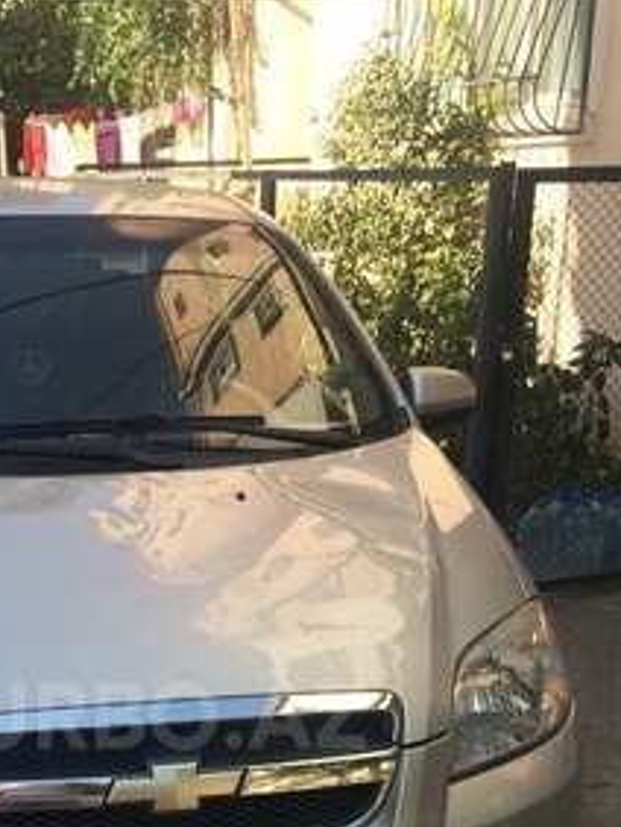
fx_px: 1218
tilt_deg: -24.1
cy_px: 716
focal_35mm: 51
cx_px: 141
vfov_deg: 35.6
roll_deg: +1.4
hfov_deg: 28.1
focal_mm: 4.15
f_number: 2.2
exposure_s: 1/720
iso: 32
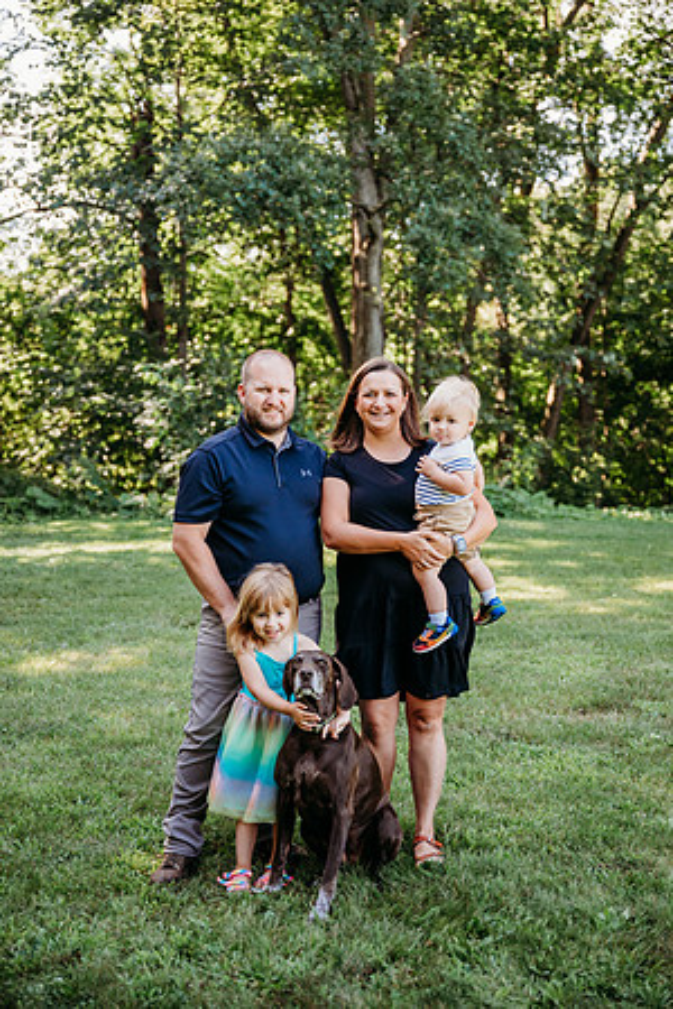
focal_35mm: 47
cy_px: 504
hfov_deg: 28.6
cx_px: 336
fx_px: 1318
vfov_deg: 41.9
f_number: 2.8
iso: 640
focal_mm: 47
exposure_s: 1/640
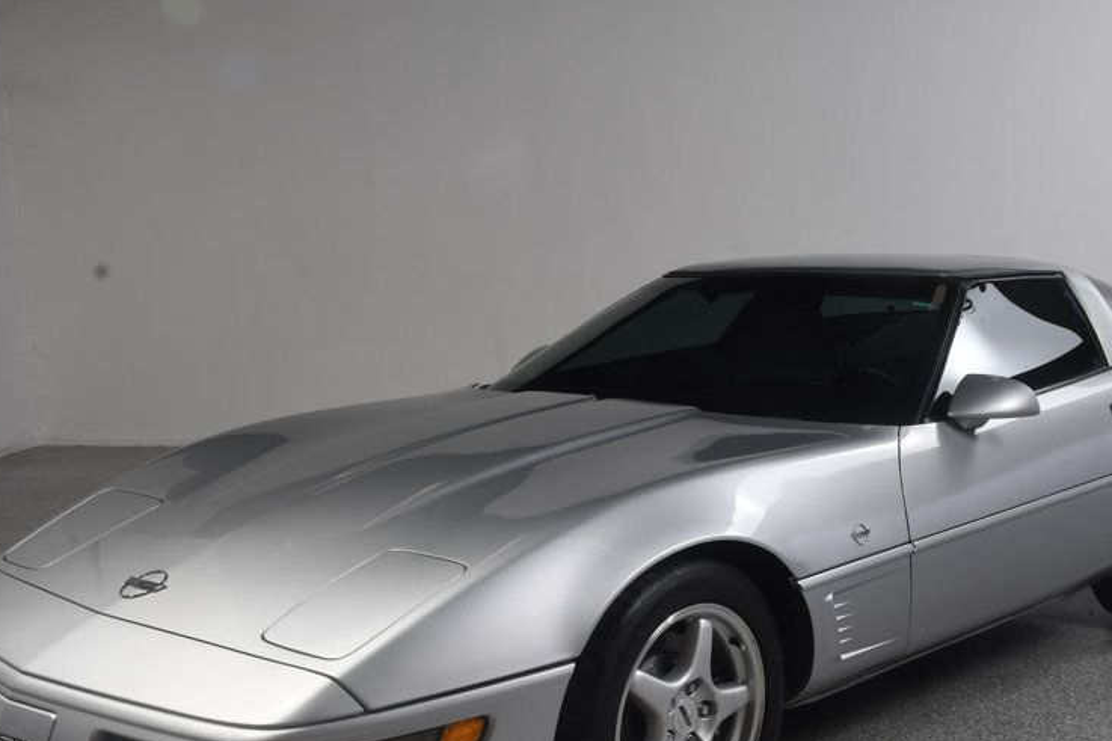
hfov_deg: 39.5
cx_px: 629
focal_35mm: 50
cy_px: 503
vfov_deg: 26.8
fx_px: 1544
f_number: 13
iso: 100
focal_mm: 24
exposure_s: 1/160
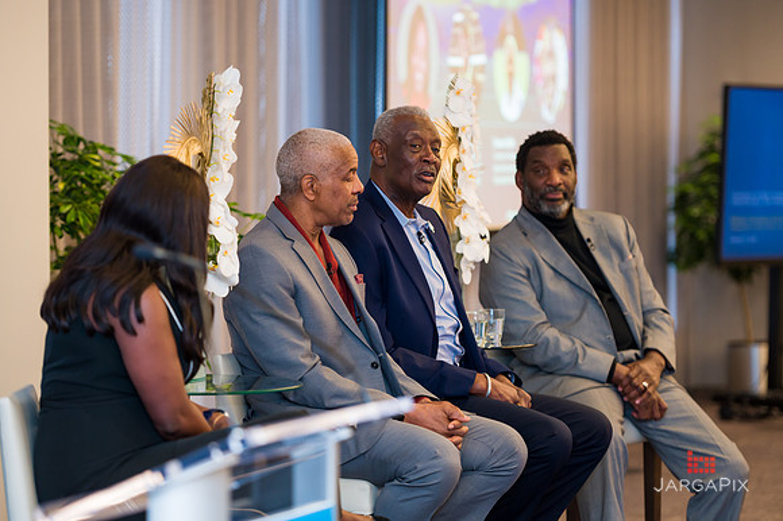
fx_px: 2826
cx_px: 392
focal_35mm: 130
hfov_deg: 15.8
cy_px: 260
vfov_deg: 10.5
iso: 800
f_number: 3.2
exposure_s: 1/200
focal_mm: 130
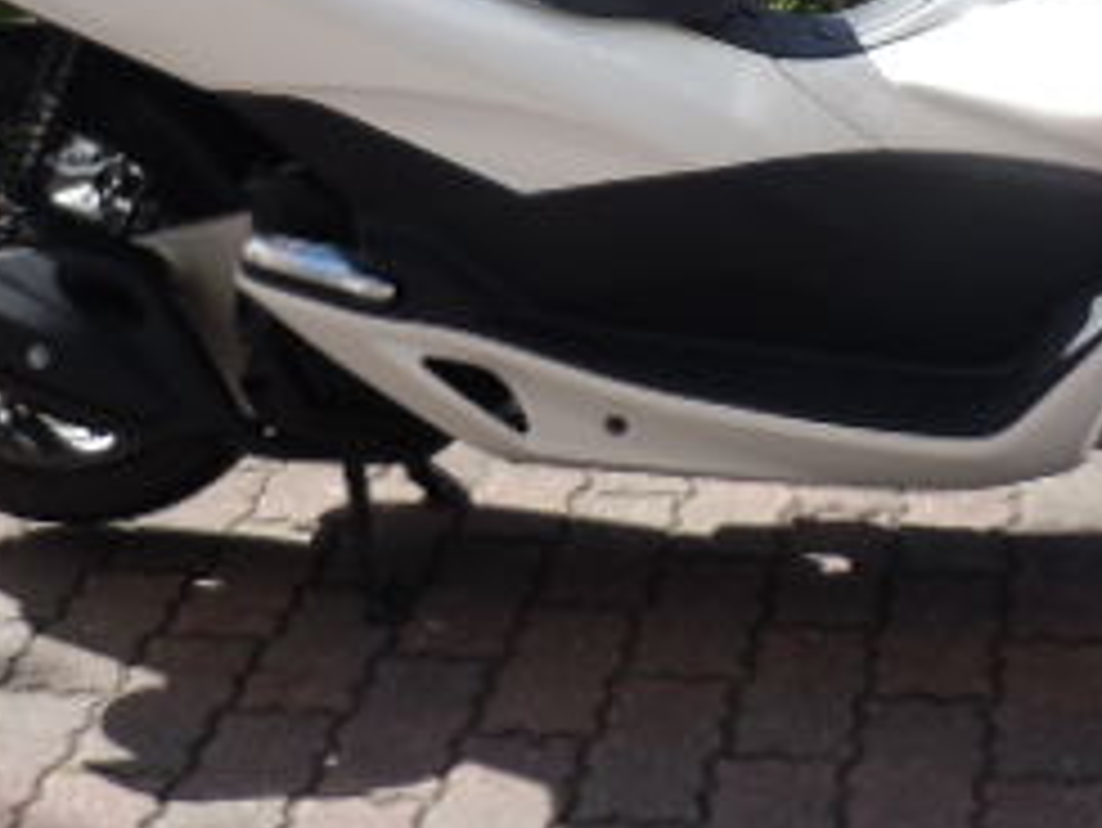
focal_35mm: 73
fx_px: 2325
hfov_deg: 26.6
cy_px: -27
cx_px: 612
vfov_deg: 19.5
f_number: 3.7
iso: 100
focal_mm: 5
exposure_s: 1/320
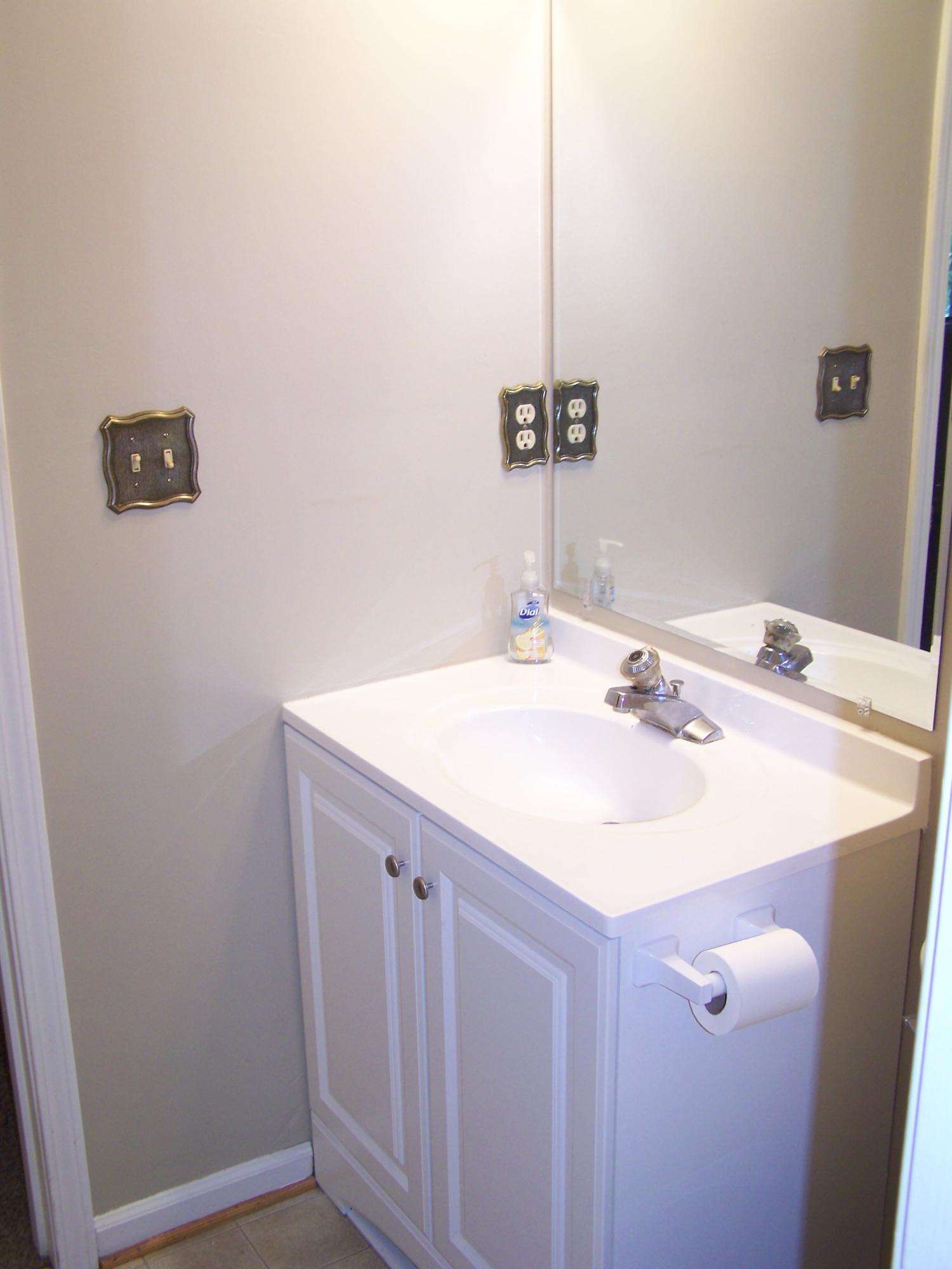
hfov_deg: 37.7
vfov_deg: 49.0
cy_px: 634
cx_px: 476
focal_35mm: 38
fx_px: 1393
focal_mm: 6.3
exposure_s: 1/15
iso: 80
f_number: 2.8
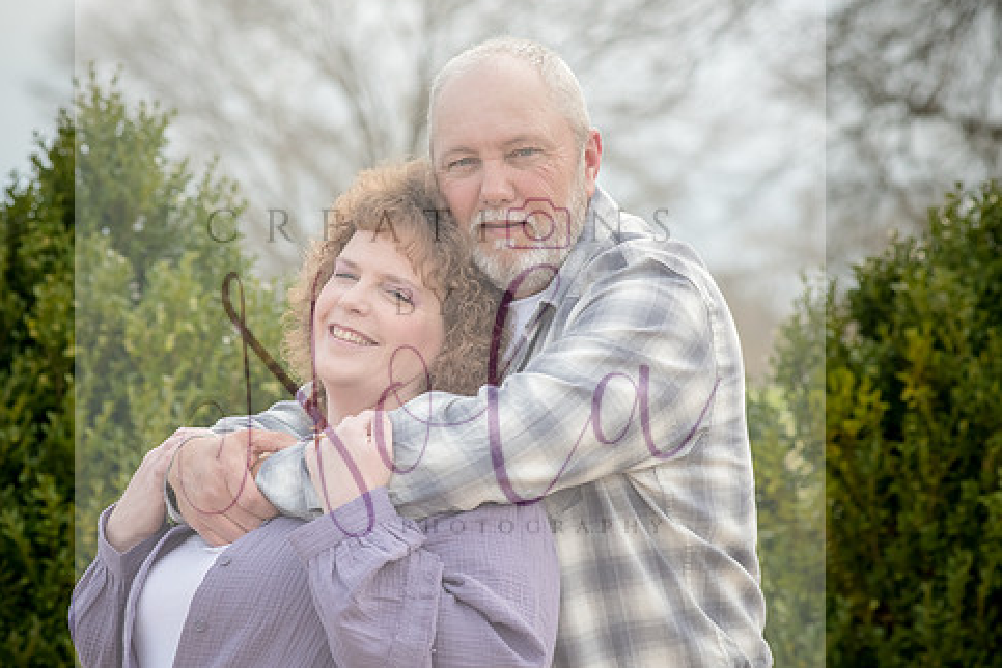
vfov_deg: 9.1
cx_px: 450
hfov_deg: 13.7
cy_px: 343
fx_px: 4175
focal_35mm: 150
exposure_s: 1/500
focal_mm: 125
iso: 400
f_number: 7.1
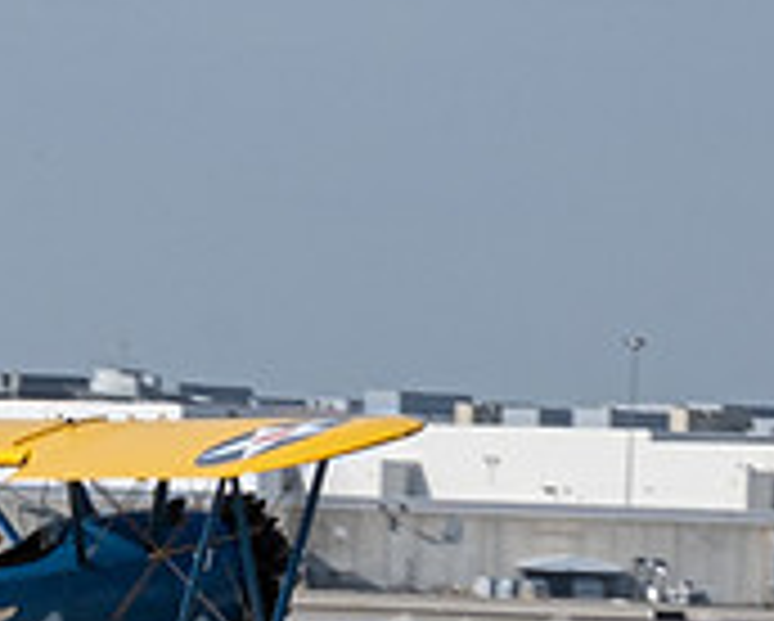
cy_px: 920
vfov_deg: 3.2
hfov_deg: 4.0
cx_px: -571
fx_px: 10985
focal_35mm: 479
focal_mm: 55
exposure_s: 1/60
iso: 160
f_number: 22
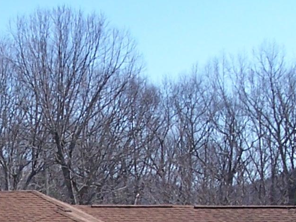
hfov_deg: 14.1
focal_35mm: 139
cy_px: 254
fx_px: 1188
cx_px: 39
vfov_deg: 10.5
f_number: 4
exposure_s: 1/500
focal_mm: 6.3
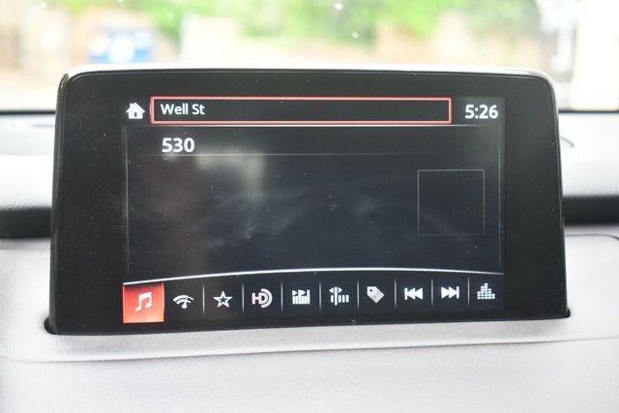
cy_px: 206
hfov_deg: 33.4
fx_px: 1032
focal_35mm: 60
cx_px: 310
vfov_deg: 22.6
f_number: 5
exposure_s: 1/125
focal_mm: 40
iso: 3200
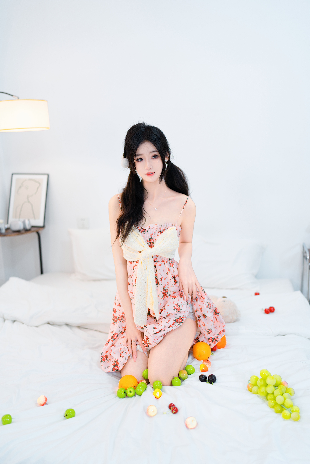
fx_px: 452
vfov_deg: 54.4
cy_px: 232
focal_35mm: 35
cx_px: 155
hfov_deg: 37.9
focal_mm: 35
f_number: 1.4
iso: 100
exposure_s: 1/125
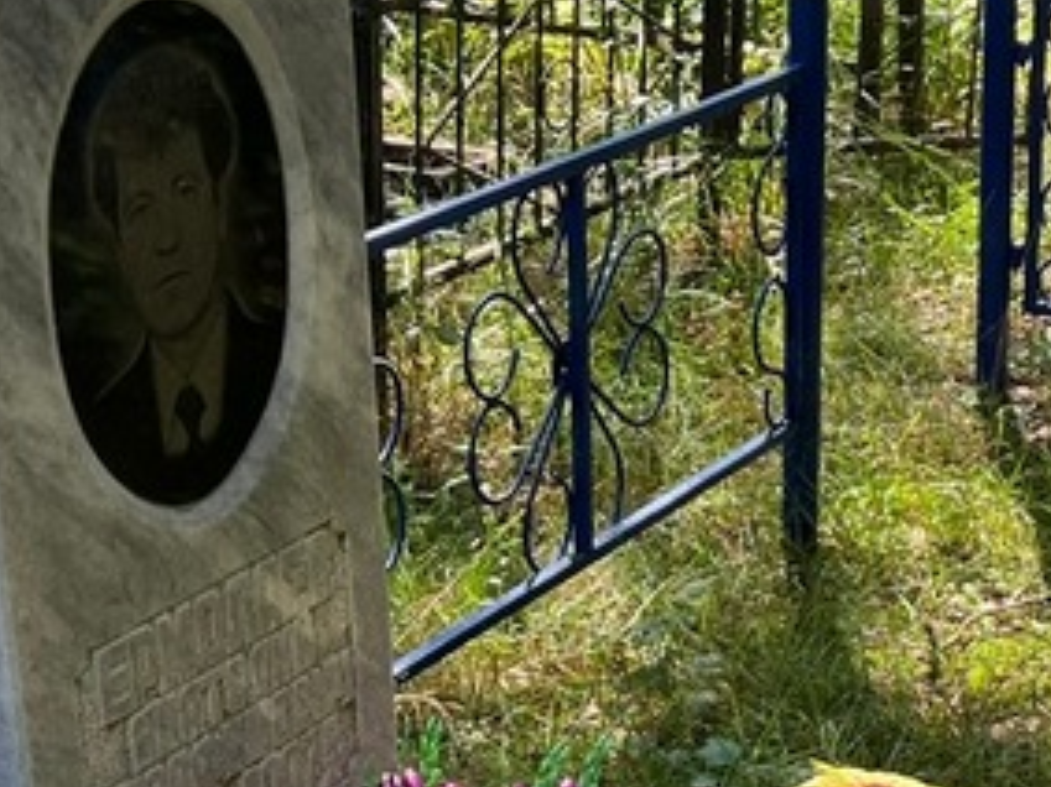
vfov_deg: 15.4
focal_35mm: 94
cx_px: 873
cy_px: 776
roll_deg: -0.9
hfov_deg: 20.6
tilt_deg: -23.3
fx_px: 2853
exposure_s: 1/224
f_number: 1.5
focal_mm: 5.7
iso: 40
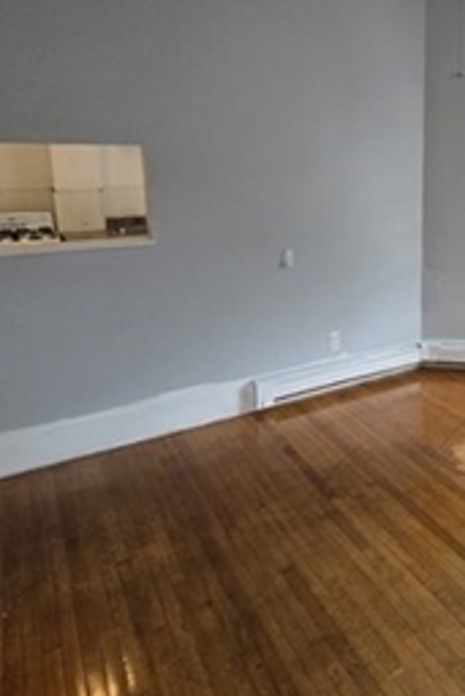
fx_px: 522
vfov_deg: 66.1
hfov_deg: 43.2
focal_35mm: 27
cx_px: 431
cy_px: 251
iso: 500
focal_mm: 2.2
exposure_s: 1/240
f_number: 2.2
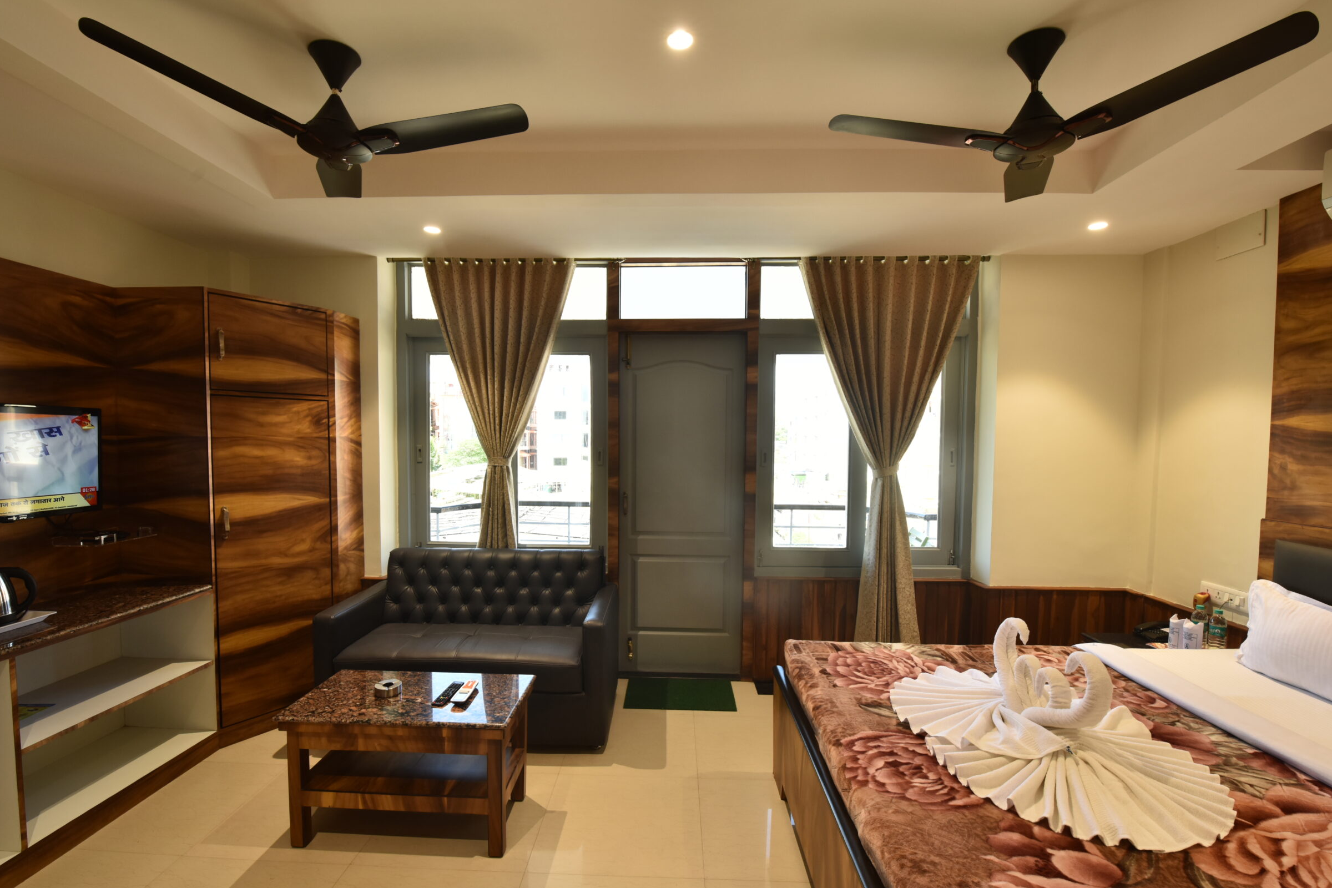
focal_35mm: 16
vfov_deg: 73.7
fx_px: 592
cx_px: 643
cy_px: 464
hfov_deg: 96.7
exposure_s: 1/15
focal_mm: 15
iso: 500
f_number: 8
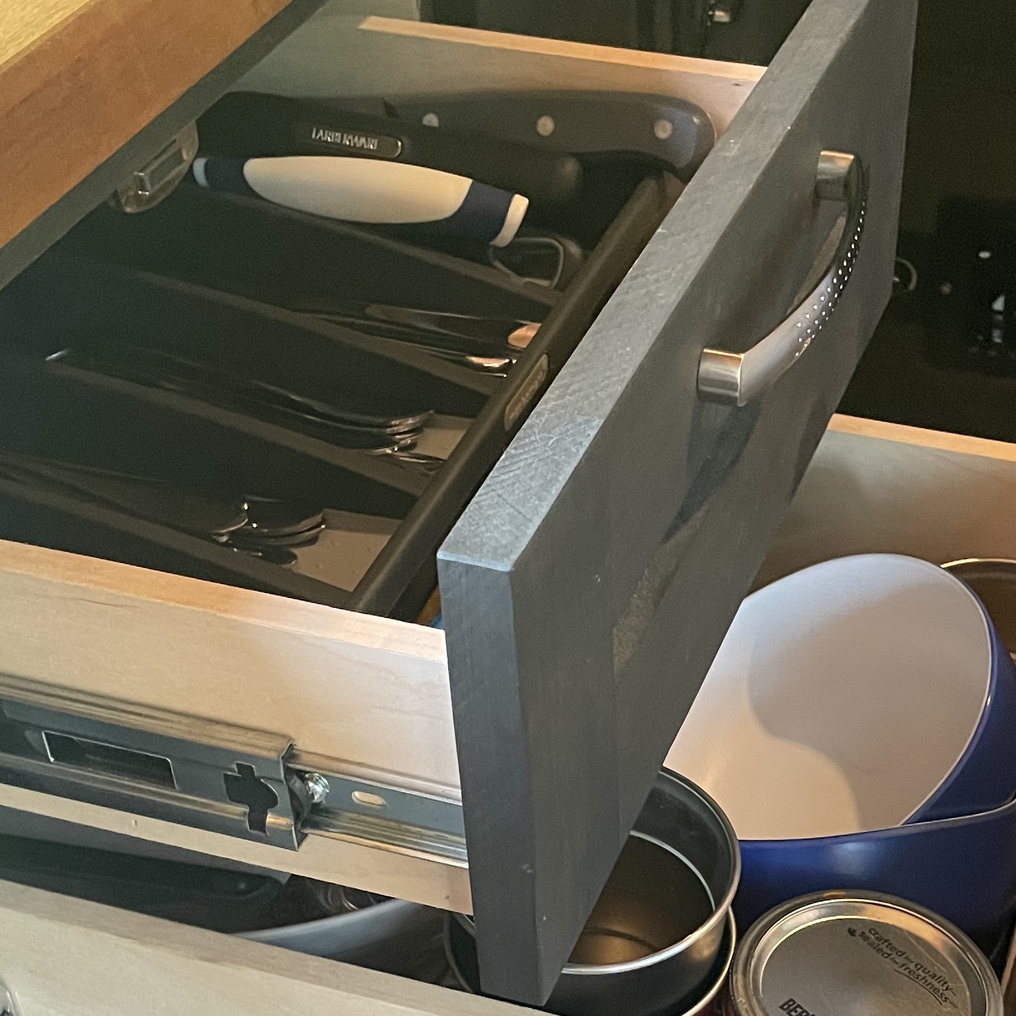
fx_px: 1893
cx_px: 669
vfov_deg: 28.9
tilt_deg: -46.6
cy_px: 905
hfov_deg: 29.9
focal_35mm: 57
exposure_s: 1/40
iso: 500
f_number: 1.6
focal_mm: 4.2
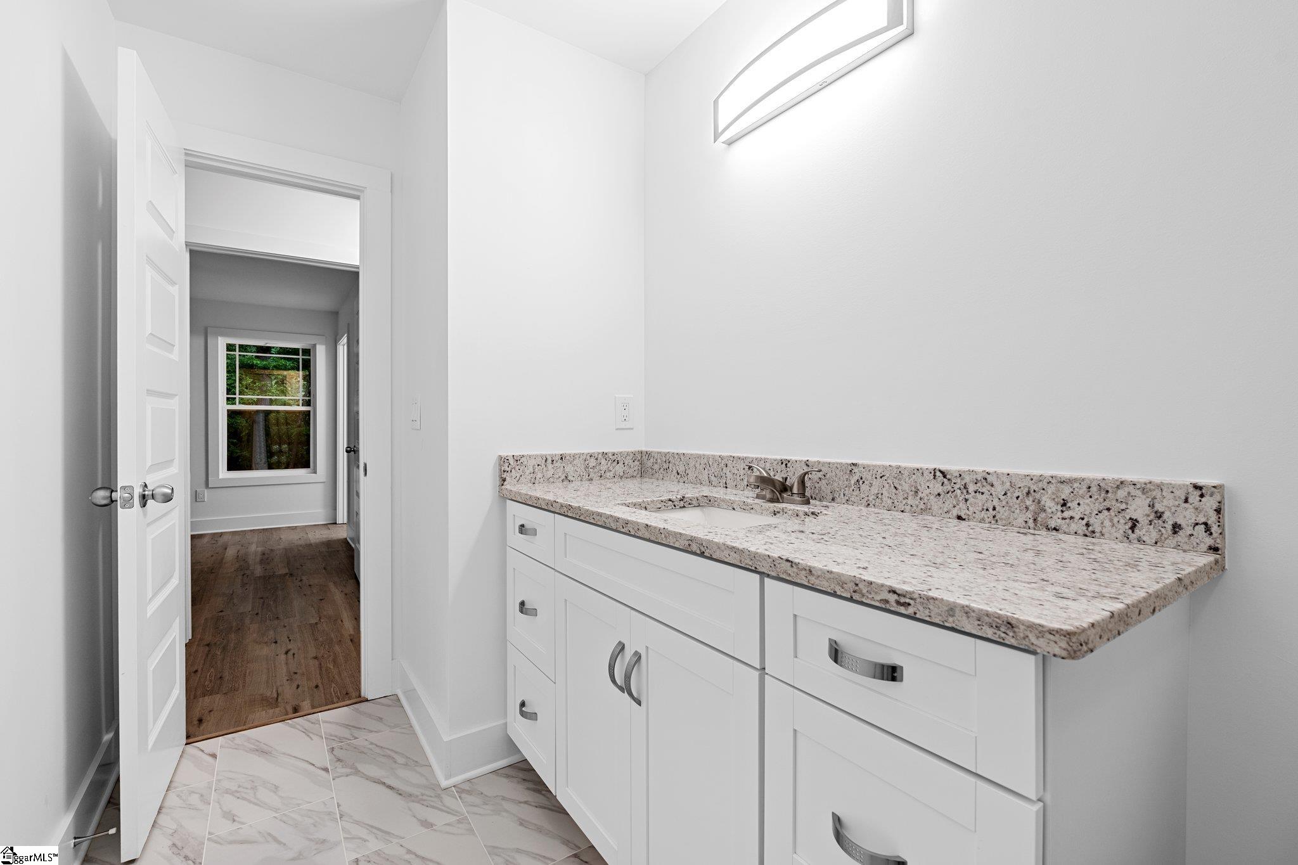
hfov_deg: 96.7
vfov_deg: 73.7
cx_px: 649
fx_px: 577
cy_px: 432
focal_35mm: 16
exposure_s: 1/6
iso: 250
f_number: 9
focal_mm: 16
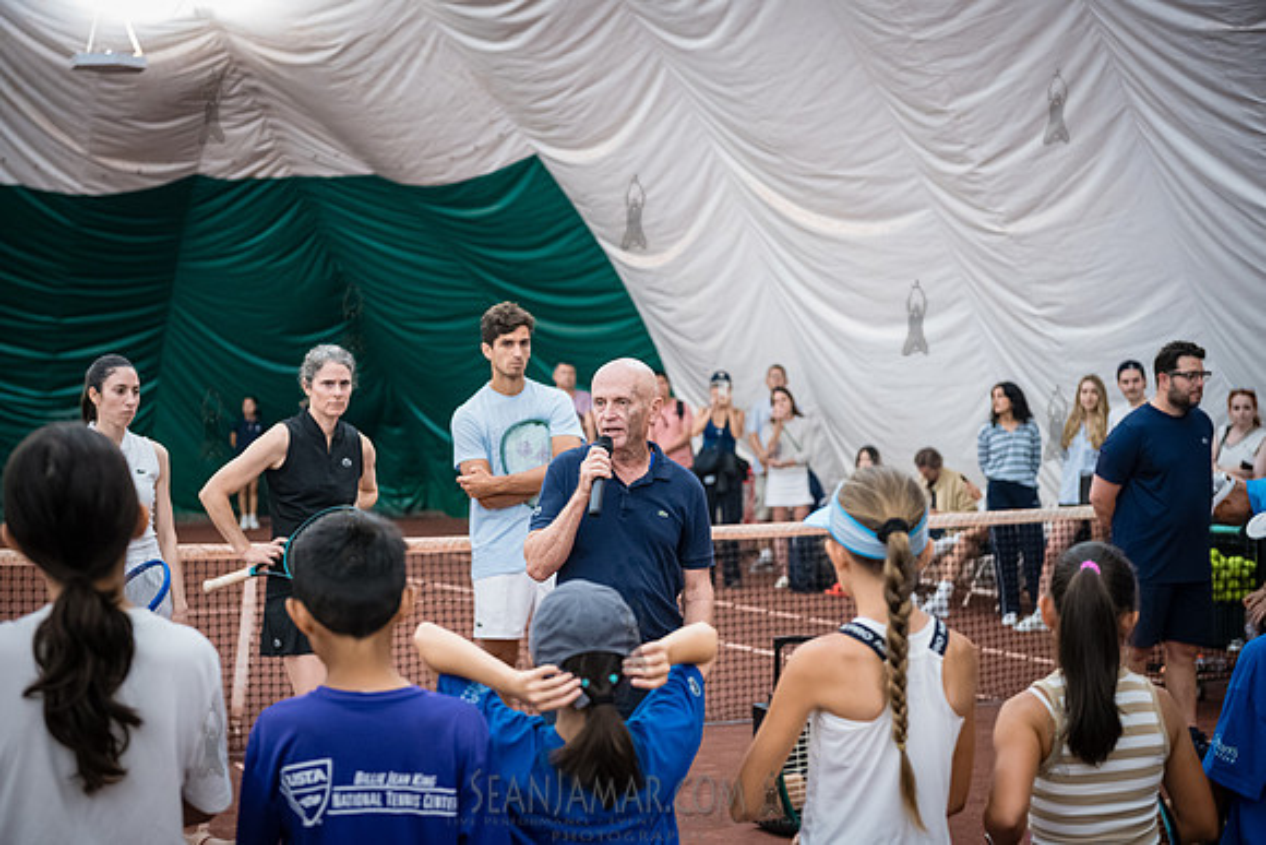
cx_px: 633
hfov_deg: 30.5
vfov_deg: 20.6
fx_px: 2321
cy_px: 422
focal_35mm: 66
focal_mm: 66
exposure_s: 1/400
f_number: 3.5
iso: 6400
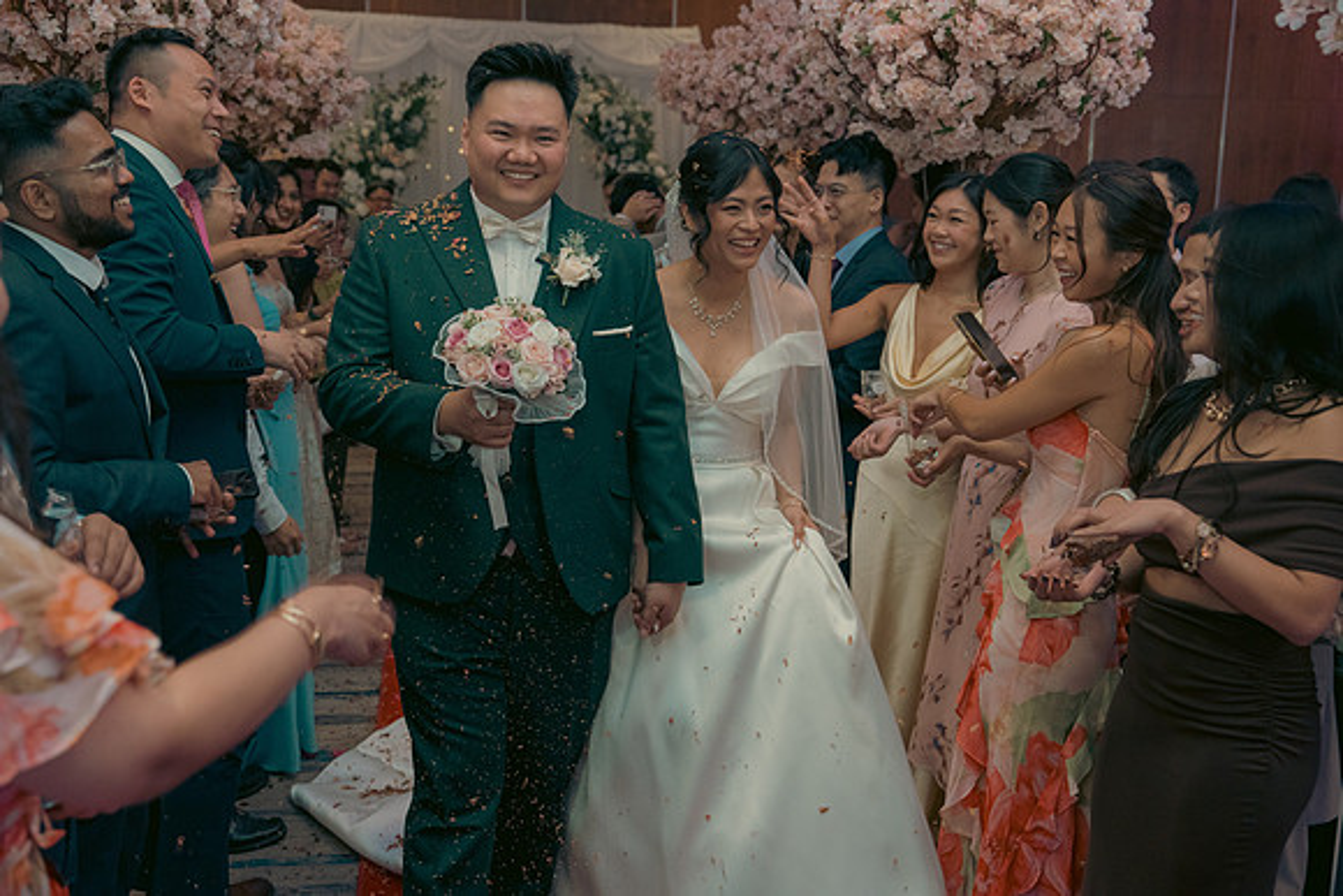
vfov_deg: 36.9
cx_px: 672
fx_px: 1343
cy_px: 448
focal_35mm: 36
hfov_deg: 53.1
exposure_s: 1/160
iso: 2500
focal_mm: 36
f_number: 3.5
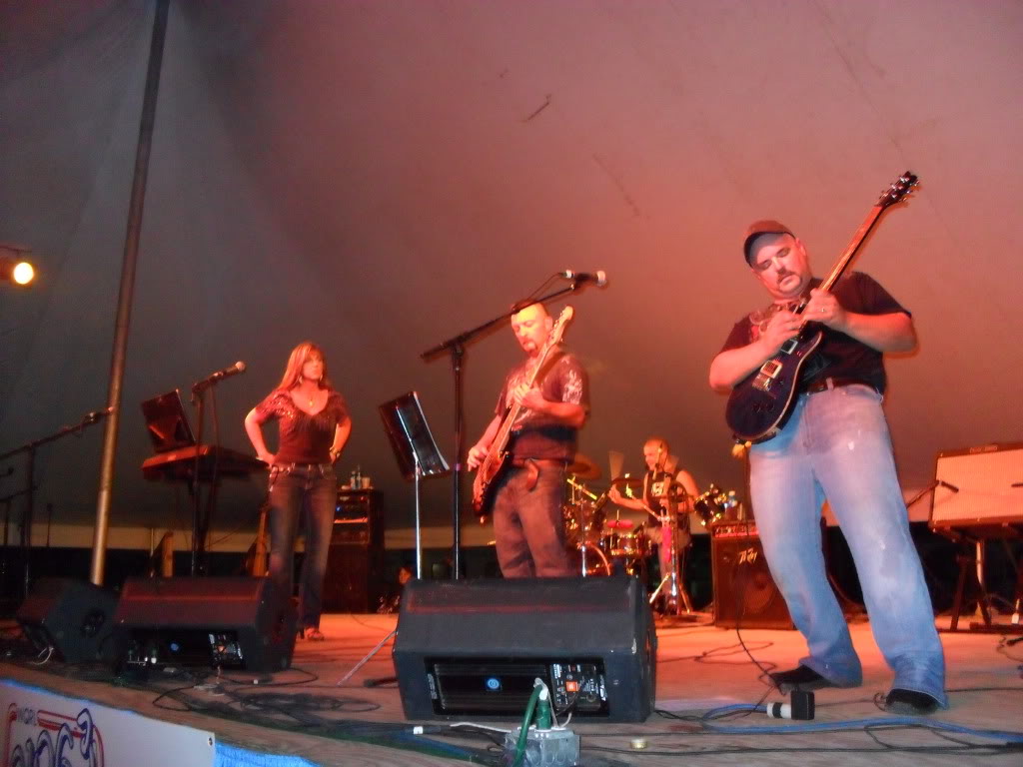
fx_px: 1034
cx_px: 512
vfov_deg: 40.7
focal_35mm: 35
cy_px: 384
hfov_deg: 52.6
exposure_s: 1/45
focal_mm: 6.3
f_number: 3
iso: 480
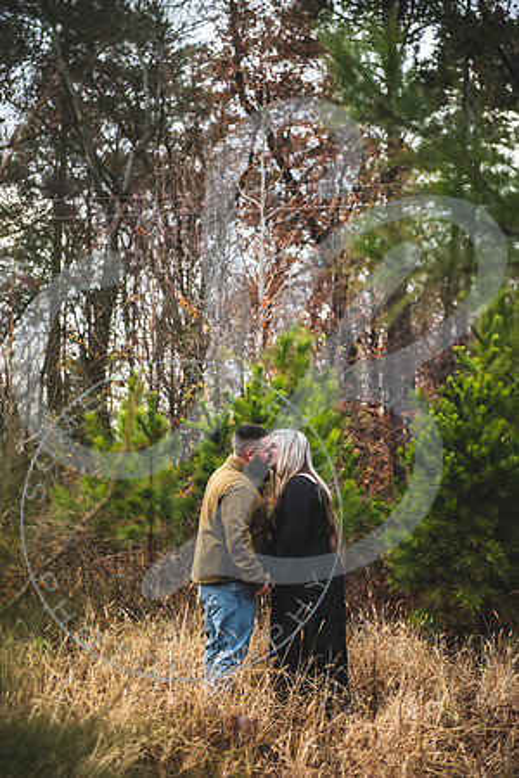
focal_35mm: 70
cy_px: 389
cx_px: 260
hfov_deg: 19.5
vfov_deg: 28.8
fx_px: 1514
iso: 500
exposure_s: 1/250
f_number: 2.8
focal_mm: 70
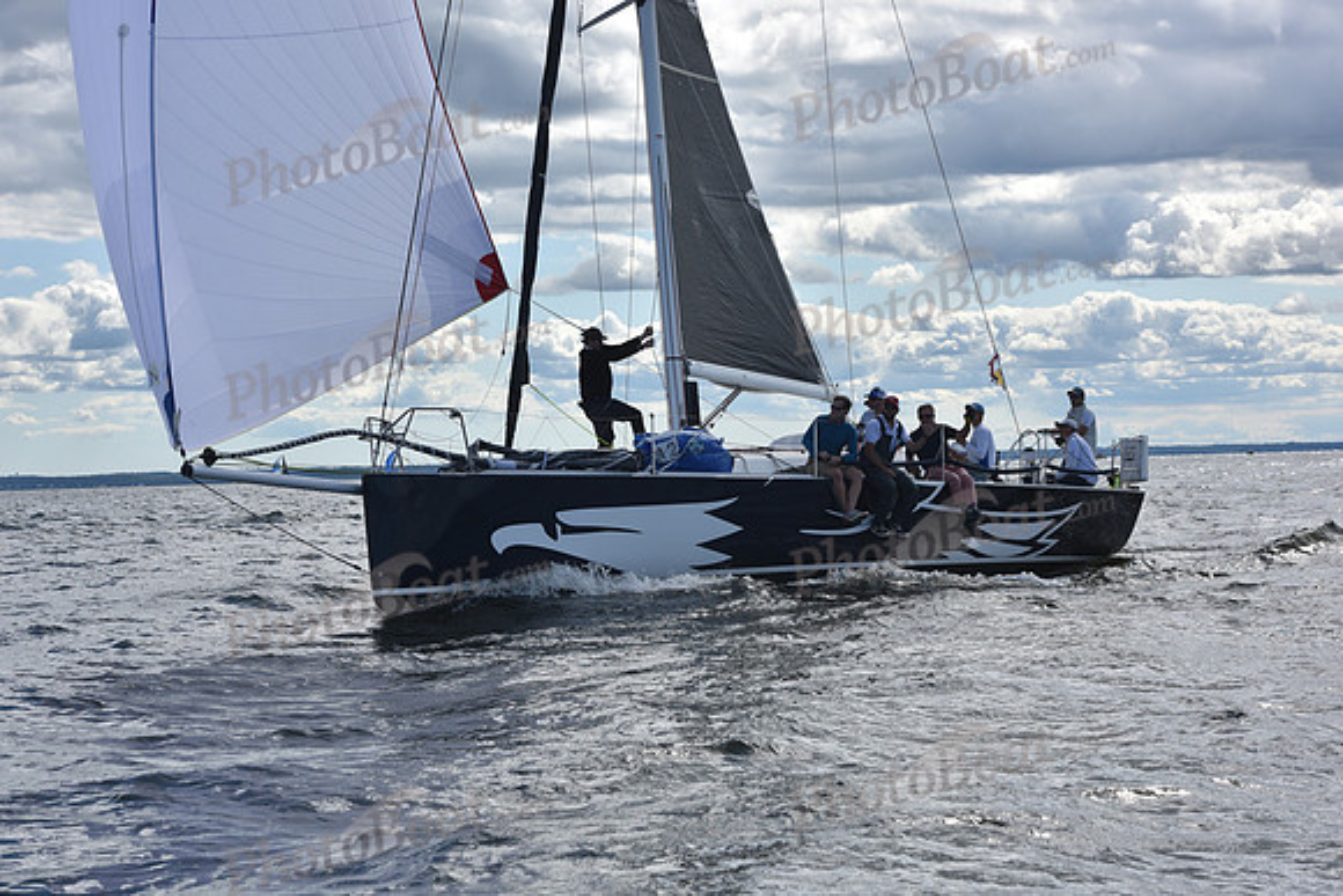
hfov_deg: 25.4
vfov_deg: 17.1
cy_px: 448
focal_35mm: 80
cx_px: 672
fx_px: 2985
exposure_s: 1/1000
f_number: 9
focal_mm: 80
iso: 250
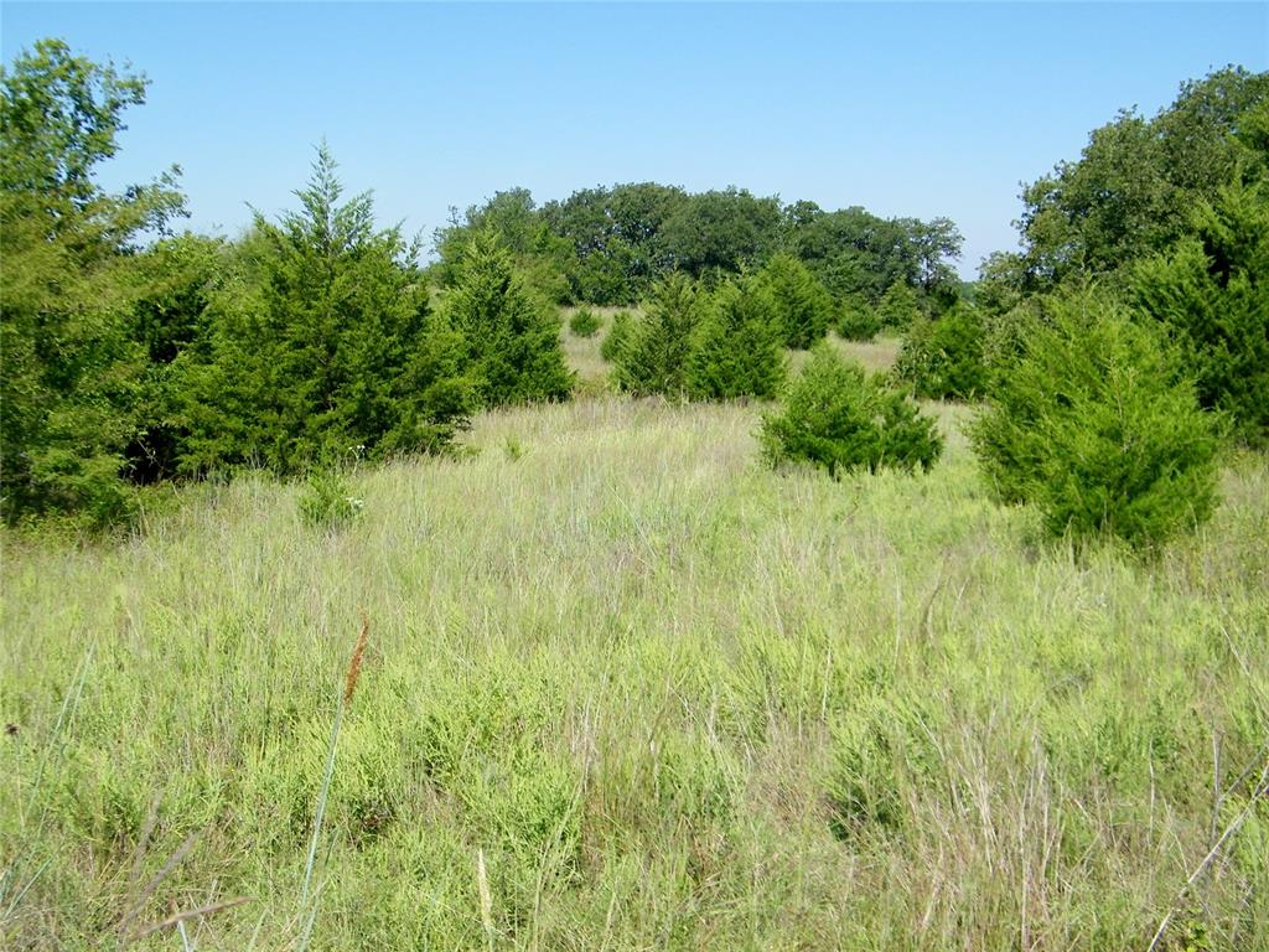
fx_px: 1723
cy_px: 476
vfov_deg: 30.9
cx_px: 634
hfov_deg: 40.4
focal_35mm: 47
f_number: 7.8
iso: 80
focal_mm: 8.3
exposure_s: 1/160
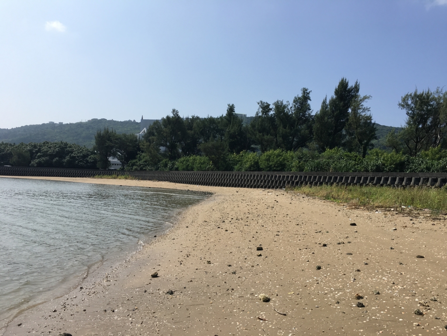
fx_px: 374
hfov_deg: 61.7
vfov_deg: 48.2
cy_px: 168
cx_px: 224
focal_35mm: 29
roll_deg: -3.5
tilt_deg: +3.4
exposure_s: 1/1789
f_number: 2.2
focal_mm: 4.15
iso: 25
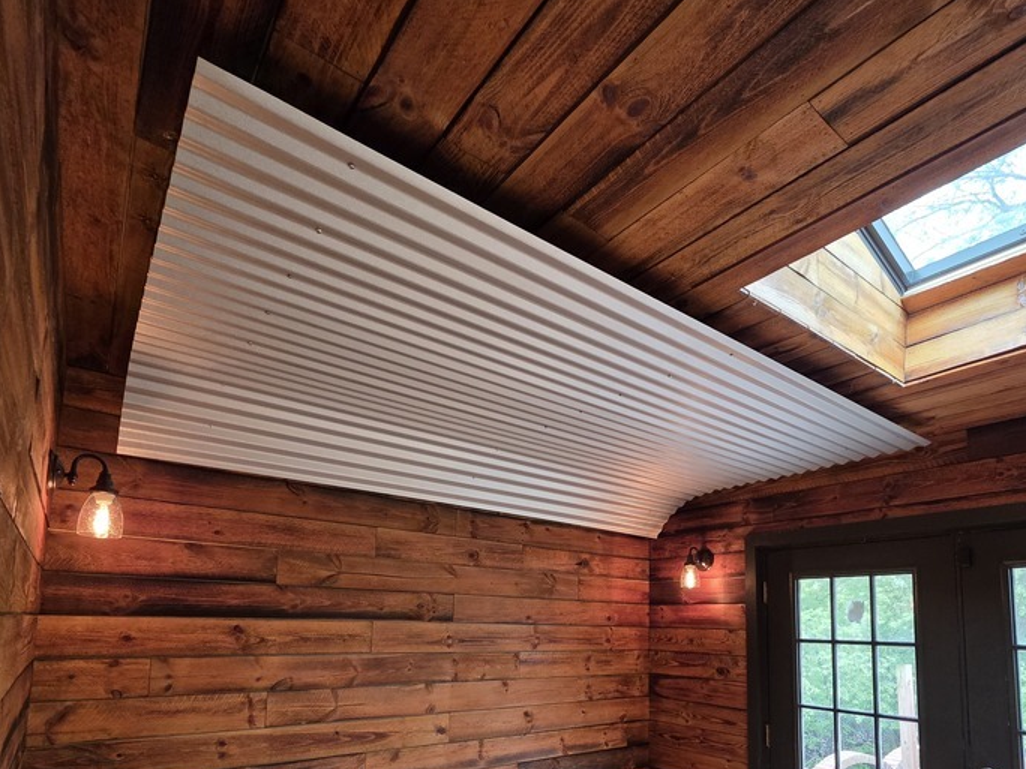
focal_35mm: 19
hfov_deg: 84.5
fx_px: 563
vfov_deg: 65.4
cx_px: 555
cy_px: 556
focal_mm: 2.2
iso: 320
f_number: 1.9
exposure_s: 1/120
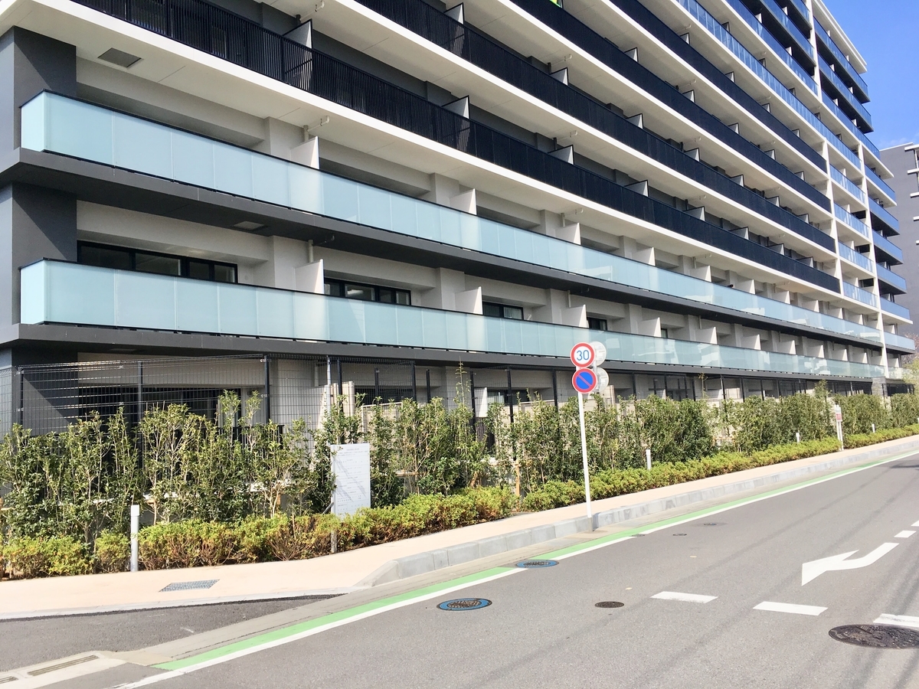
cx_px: 460
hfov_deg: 61.7
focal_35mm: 29
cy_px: 344
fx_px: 770
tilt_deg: +5.0
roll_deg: +3.3
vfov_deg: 48.2
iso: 25
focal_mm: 4.15
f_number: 2.2
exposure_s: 1/1221
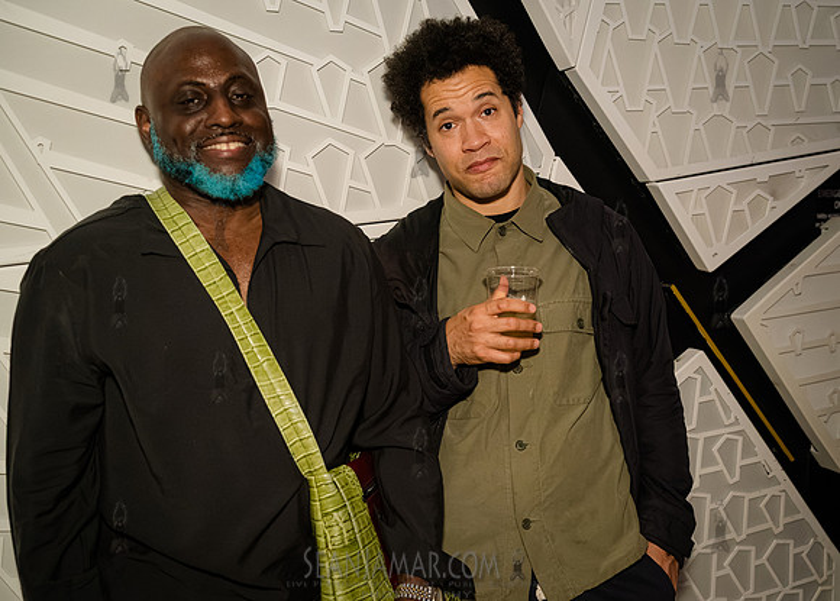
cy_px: 325
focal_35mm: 40
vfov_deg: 35.1
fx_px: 951
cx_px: 490
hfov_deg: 47.5
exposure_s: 1/400
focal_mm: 35
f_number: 3.5
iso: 10000
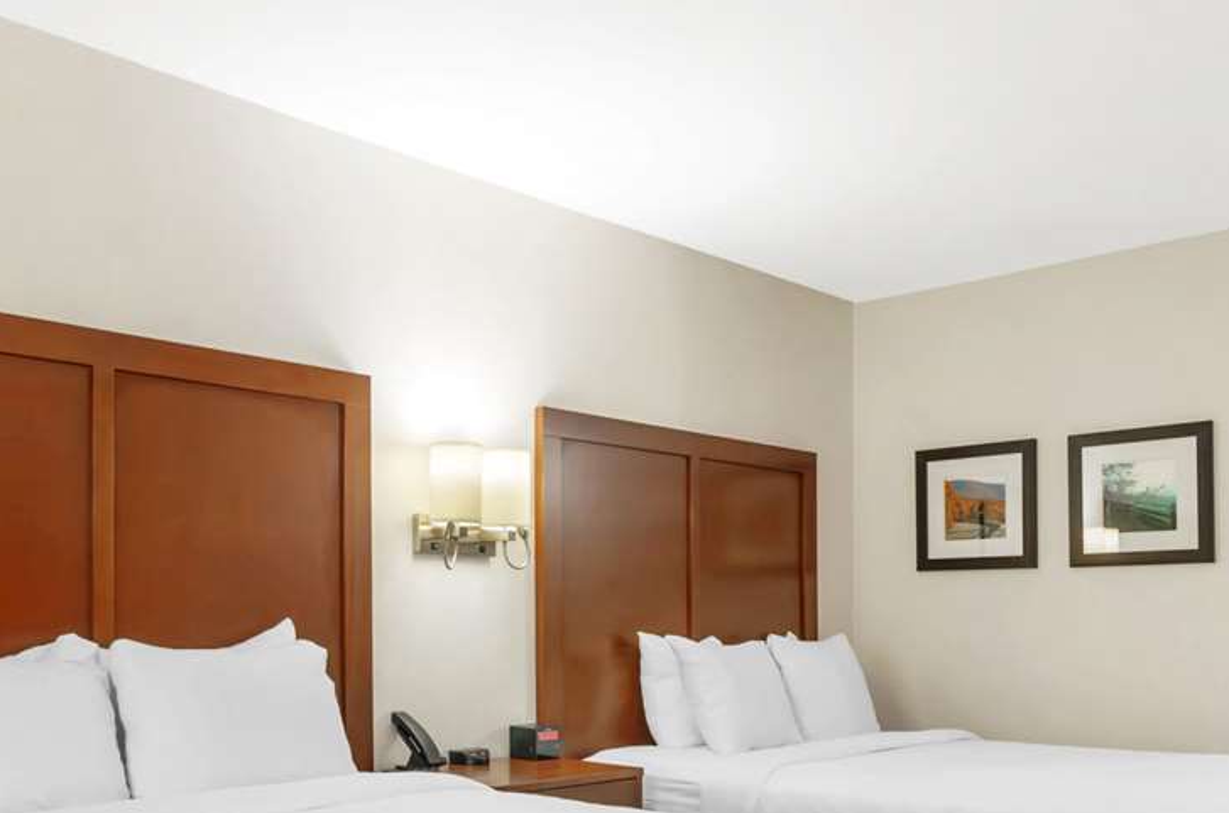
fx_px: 1159
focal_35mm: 34
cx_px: 533
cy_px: 663
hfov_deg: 55.7
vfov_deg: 37.1
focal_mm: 11
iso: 200
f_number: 8
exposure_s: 1/1.25
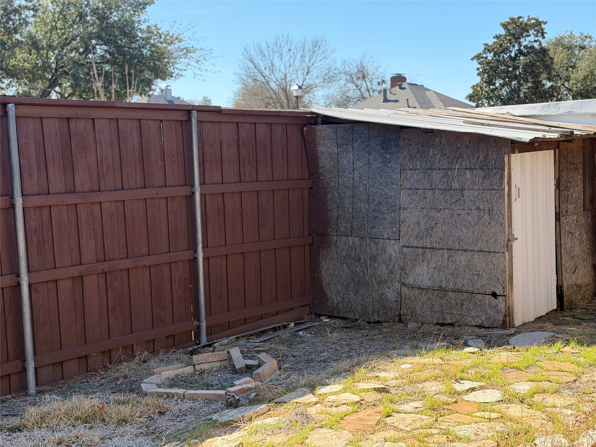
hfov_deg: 39.7
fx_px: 826
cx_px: 298
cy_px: 224
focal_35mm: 48
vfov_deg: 30.3
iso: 100
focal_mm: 6.76
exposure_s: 1/1513
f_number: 1.78
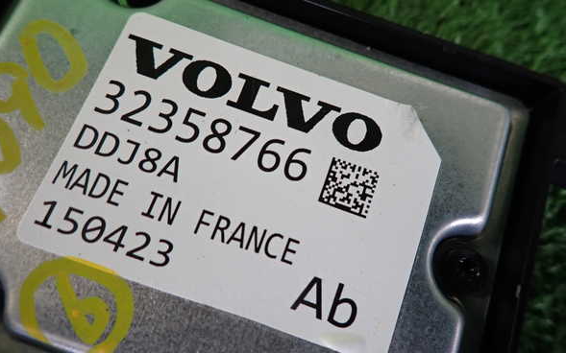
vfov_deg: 46.0
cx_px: 285
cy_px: 170
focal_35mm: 27
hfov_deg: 68.4
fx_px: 416
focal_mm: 4.5
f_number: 2
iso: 200
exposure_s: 1/30
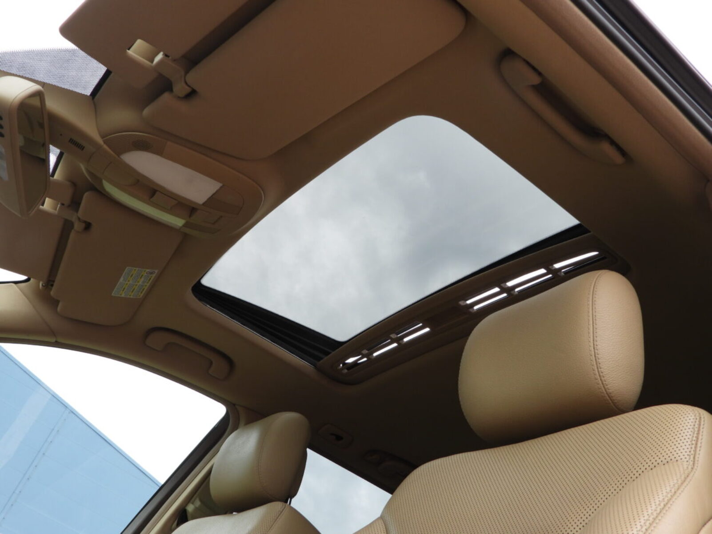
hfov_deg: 52.6
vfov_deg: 40.7
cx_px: 356
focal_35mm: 35
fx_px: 720
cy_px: 267
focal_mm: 6.3
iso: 100
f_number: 3.2
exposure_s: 1/250
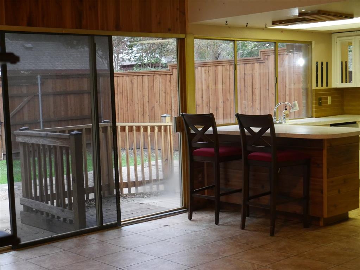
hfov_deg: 33.2
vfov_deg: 25.2
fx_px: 603
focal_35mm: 58
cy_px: 135
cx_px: 180
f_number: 5.4
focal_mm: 29
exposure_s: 1/60
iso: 3200
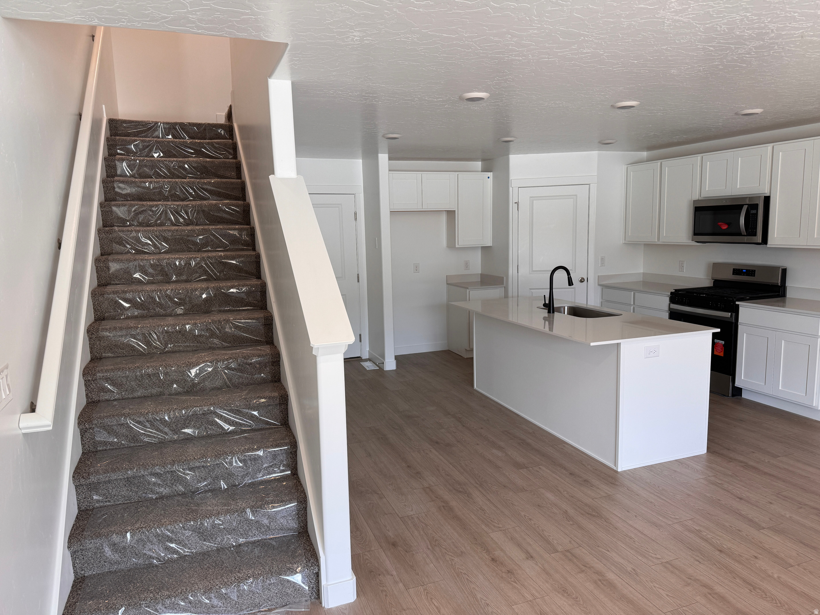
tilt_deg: -7.3
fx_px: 569
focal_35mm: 24
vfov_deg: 56.8
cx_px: 410
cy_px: 308
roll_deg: +1.4
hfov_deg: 71.6
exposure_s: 1/120
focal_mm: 6.76
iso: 100
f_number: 1.78
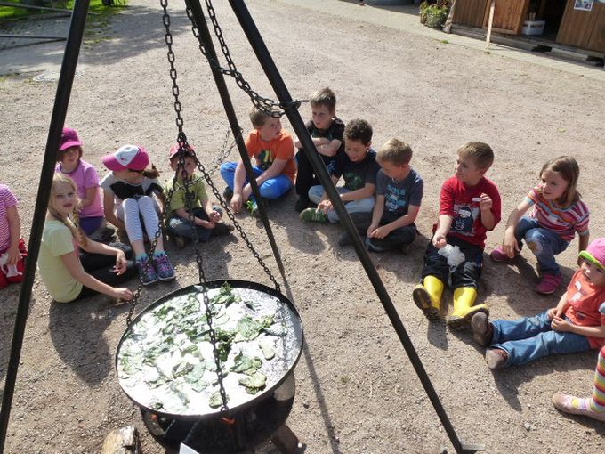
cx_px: 302
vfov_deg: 56.8
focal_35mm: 24
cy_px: 227
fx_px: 419
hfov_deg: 71.6
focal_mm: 4.3
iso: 160
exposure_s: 1/500
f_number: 4
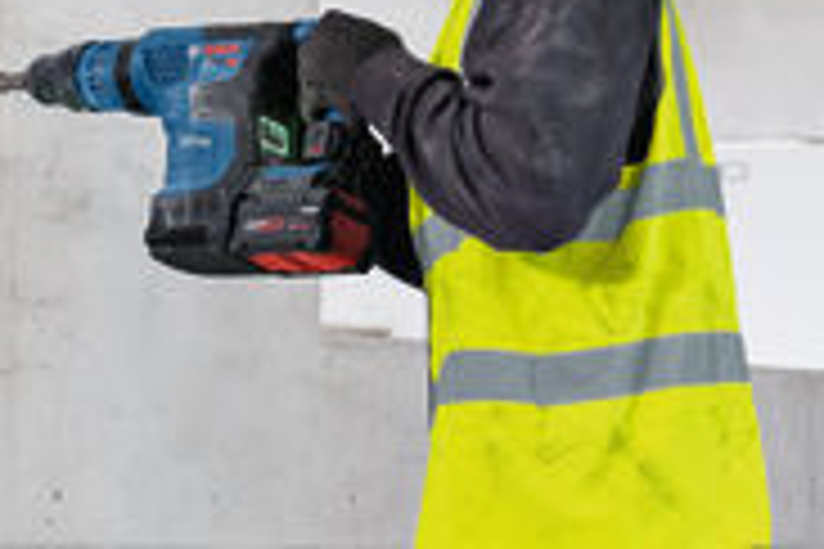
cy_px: 596
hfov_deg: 13.5
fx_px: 3460
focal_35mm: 151
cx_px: 644
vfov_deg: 9.0
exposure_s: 1/125
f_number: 3.2
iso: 640
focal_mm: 34.5
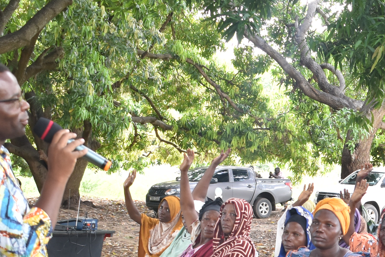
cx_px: 422
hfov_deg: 16.9
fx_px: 1251
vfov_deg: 11.3
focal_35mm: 117
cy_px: 357
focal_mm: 24
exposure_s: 1/40
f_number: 3.8
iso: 320
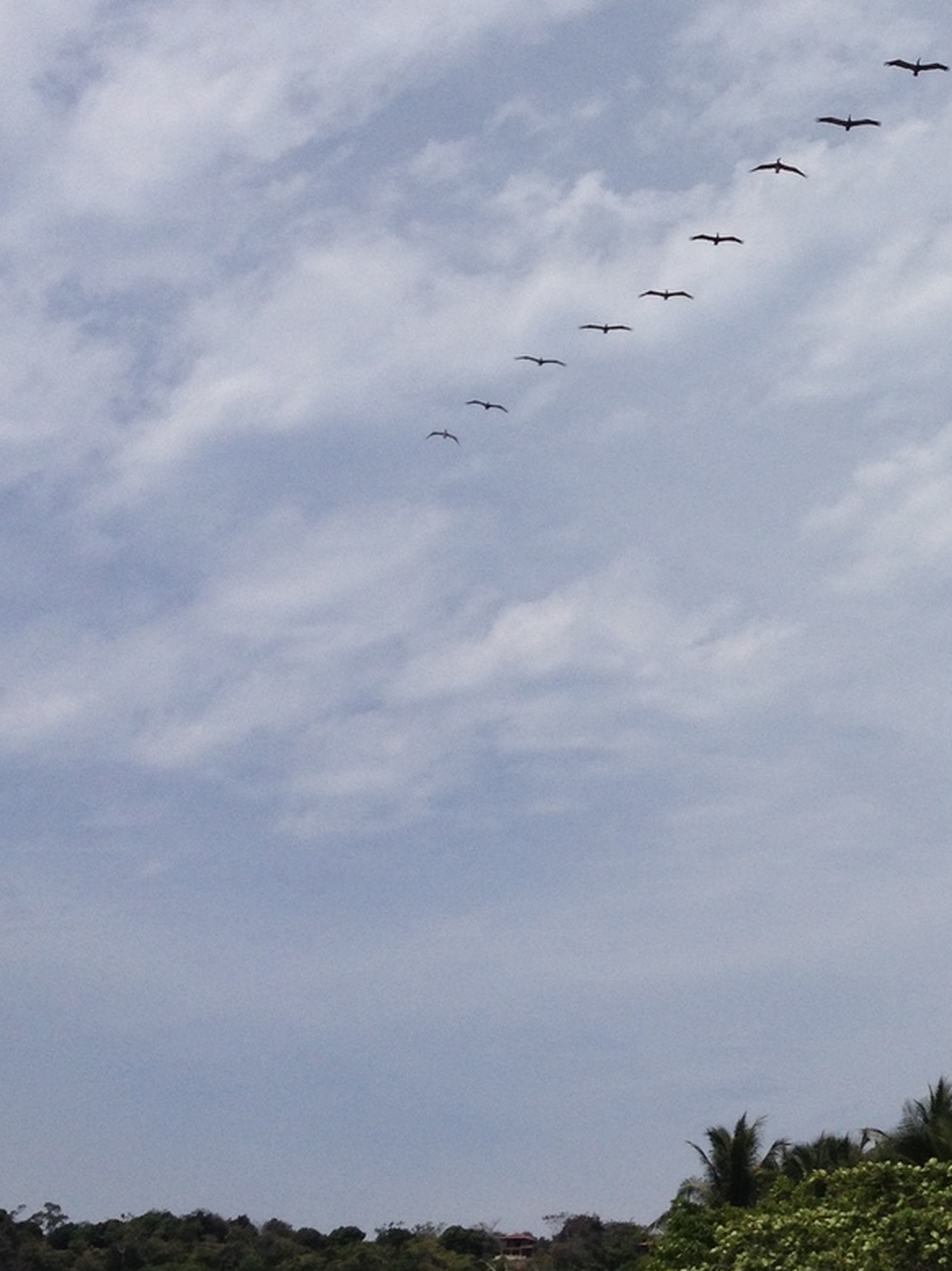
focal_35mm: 72
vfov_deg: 26.7
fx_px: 2642
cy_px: 325
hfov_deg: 19.8
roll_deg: -1.9
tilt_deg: +26.8
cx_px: 975
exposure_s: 1/6135
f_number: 2.4
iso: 50
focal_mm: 4.28
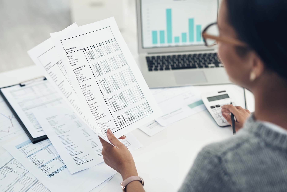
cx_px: 143
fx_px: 407
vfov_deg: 26.5
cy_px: 96
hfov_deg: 38.9
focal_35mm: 51
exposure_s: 1/500
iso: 320
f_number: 2.2
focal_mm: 50
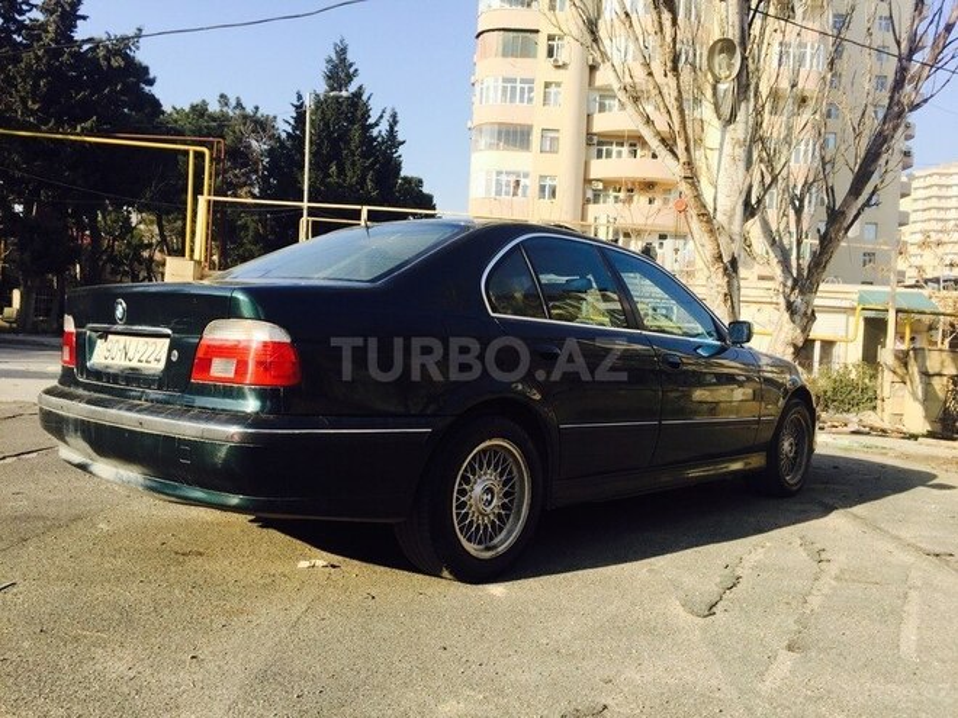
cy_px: 359
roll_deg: -3.1
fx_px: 803
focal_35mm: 29
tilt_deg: -1.5
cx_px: 479
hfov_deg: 61.7
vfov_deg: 48.2
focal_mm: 4.15
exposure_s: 1/1130
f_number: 2.2
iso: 32
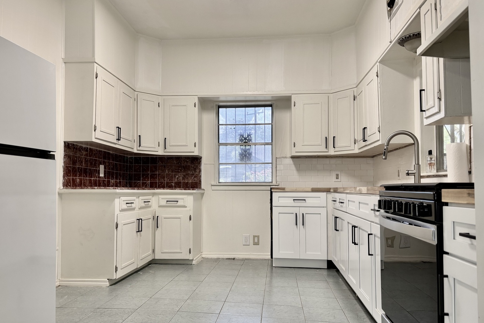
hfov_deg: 65.5
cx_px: 236
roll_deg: -0.5
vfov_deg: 46.3
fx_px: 376
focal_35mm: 28
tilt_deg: +2.1
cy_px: 175
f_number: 1.6
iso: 80
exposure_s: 1/60
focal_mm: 5.96
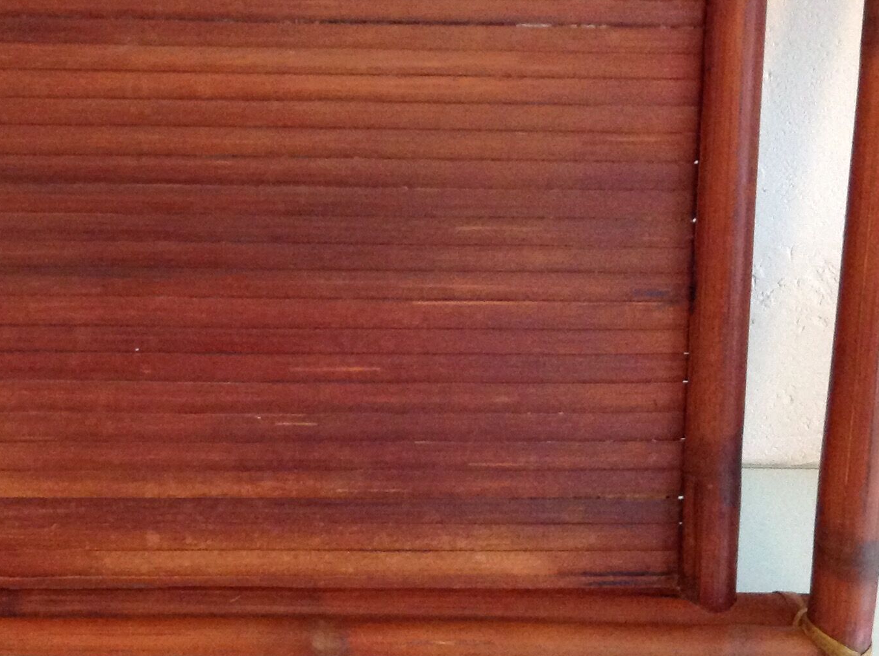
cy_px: 200
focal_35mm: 67
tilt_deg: -26.9
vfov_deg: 21.8
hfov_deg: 28.5
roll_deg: -2.2
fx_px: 1699
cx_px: 194
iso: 400
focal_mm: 4.28
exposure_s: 1/17
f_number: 2.4
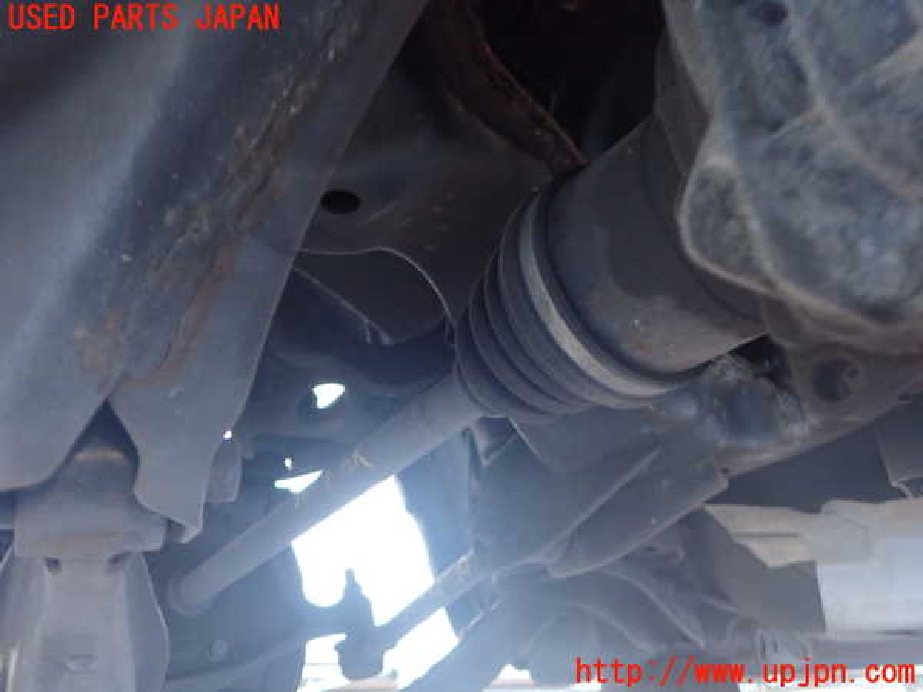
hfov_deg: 60.0
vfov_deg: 46.8
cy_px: 346
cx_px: 462
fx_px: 800
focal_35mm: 30
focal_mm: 5.4
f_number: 2.3
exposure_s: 1/20
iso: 800
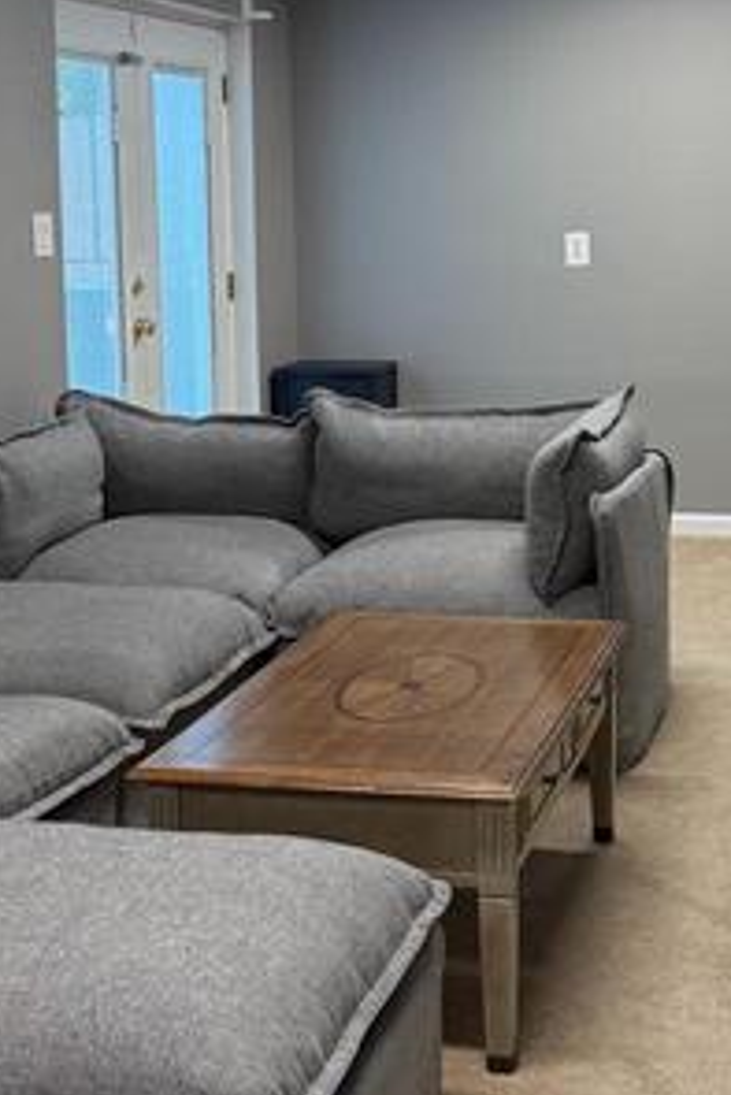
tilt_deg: -7.8
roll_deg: +1.3
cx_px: 386
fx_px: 1977
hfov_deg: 20.9
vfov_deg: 30.9
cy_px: 442
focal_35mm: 65
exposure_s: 1/143
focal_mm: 6.76
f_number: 1.78
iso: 200
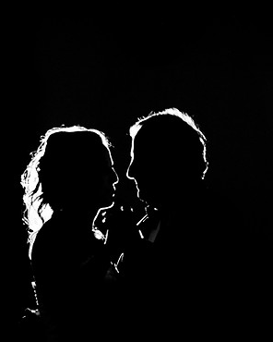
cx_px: 137
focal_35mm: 205
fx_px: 2070
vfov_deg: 9.4
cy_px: 182
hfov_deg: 7.5
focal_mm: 120
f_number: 2.8
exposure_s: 1/30
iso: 800
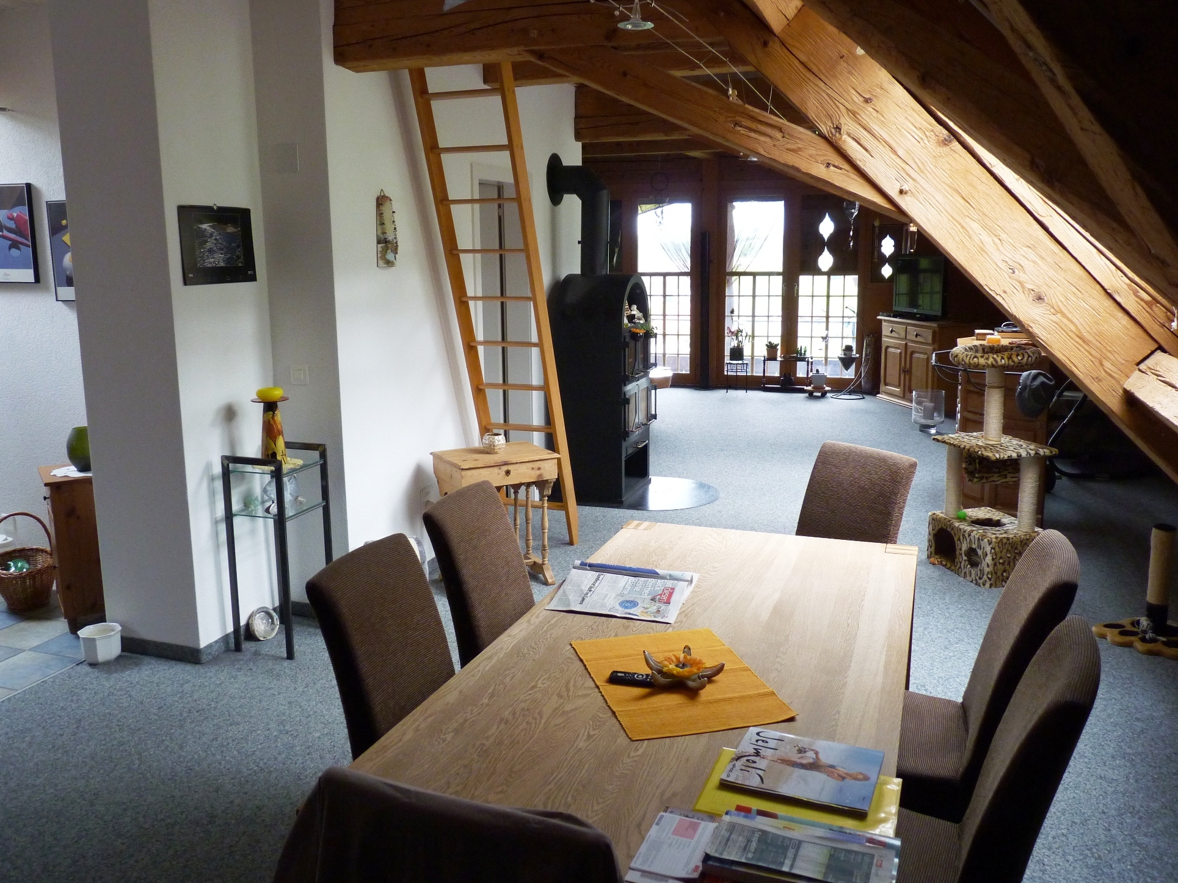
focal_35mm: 28
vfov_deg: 49.7
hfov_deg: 63.5
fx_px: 953
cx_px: 588
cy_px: 428
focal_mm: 4.8
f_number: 2.8
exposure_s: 1/30
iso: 250
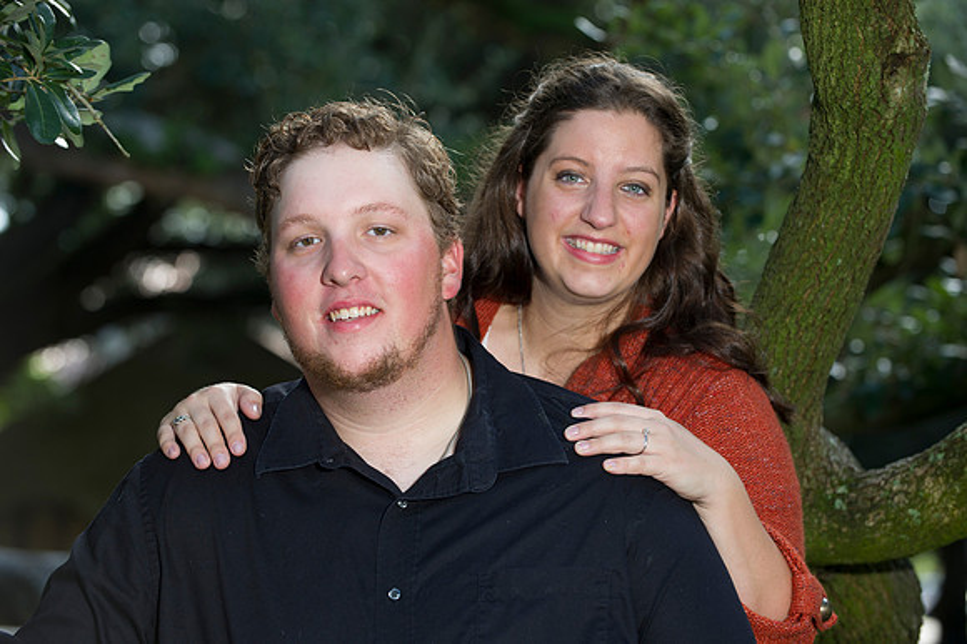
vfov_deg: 12.4
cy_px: 322
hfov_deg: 18.6
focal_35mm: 110
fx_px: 2953
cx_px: 484
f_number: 4
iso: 320
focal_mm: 110
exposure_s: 1/125
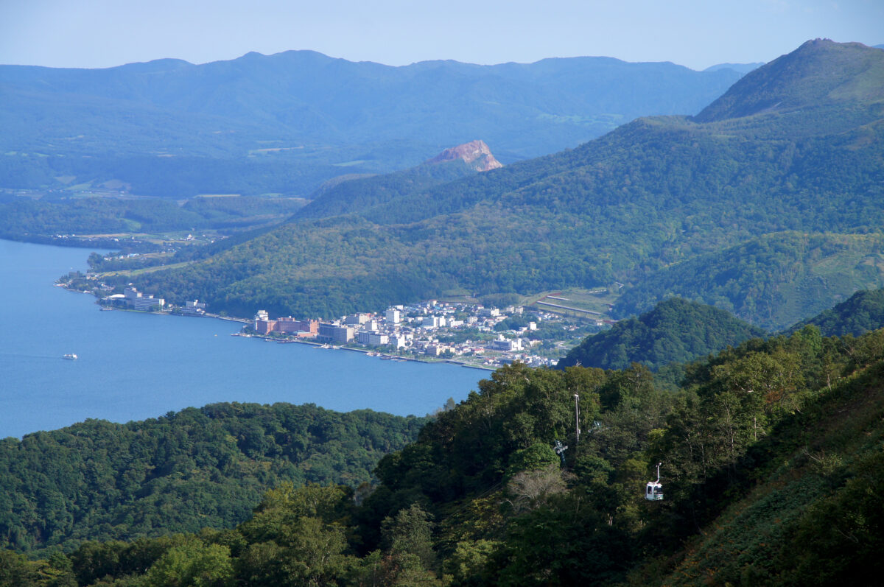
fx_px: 2023
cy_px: 294
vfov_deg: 16.5
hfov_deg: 24.6
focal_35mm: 82
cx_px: 442
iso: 100
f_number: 7.1
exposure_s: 1/100
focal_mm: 55
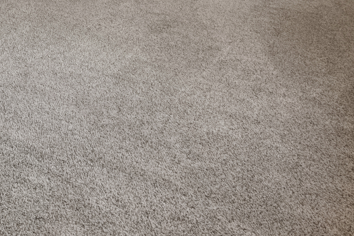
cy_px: -220
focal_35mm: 63
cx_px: -203
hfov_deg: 23.8
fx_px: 619
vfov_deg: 16.8
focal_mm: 16
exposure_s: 1/3
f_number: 8
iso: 320
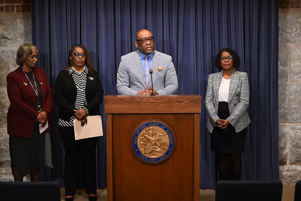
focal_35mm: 70
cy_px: 100
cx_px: 150
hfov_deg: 28.8
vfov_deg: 19.5
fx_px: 585
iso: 3200
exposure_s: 1/250
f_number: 4
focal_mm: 70
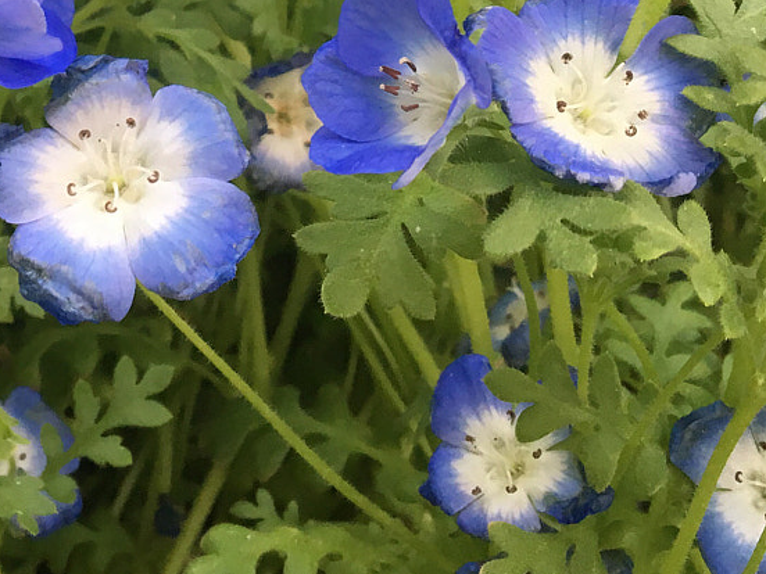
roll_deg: +9.6
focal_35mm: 84
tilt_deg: -40.2
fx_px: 1859
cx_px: 104
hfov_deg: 22.8
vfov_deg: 16.7
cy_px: -137
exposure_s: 1/30
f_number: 2.2
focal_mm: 4.15
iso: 25
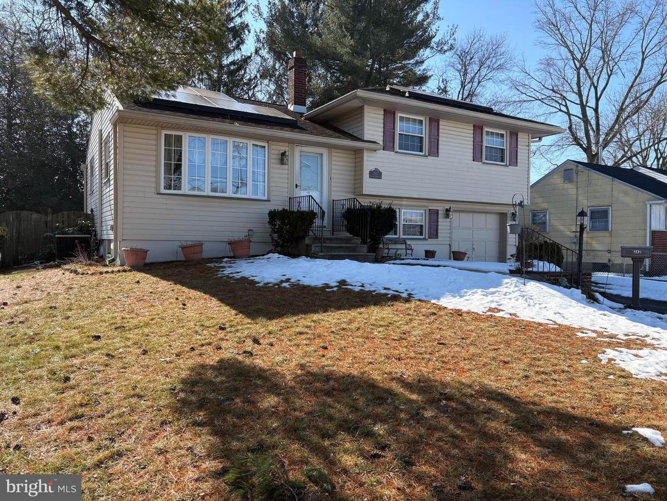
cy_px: 250
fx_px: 501
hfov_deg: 67.3
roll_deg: -0.6
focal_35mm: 26
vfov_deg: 53.1
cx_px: 334
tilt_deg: -1.3
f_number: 1.6
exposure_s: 1/1706
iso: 50
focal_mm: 5.96
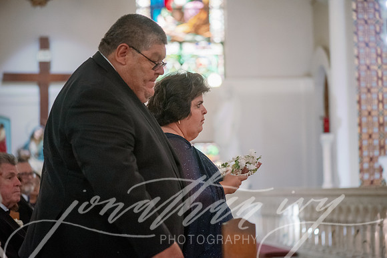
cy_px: 129
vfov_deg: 13.0
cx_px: 194
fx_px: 1129
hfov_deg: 19.5
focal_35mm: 105
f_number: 2.8
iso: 3200
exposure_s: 1/160
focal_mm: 105
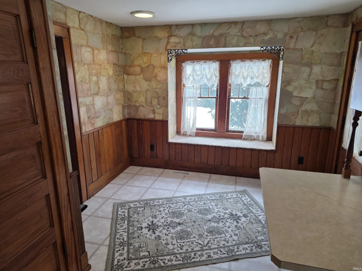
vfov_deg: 58.9
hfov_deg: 73.9
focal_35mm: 23
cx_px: 181
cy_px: 136
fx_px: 240
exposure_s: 1/120
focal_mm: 6.25
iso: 100
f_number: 1.7
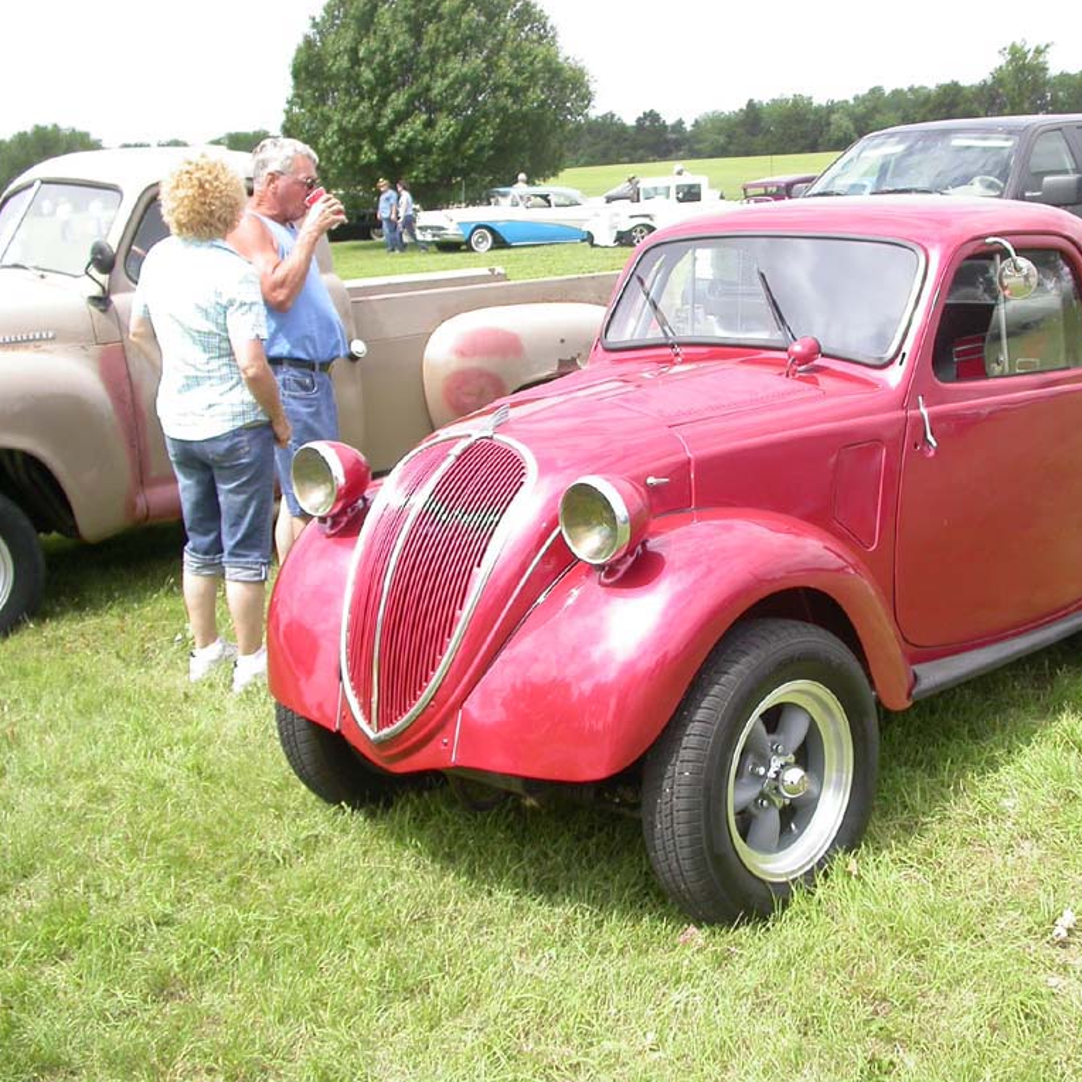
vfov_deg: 37.6
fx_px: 1591
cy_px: 540
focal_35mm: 45
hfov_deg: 37.2
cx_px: 714
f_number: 2.6
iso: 100
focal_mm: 7.85
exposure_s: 1/1000
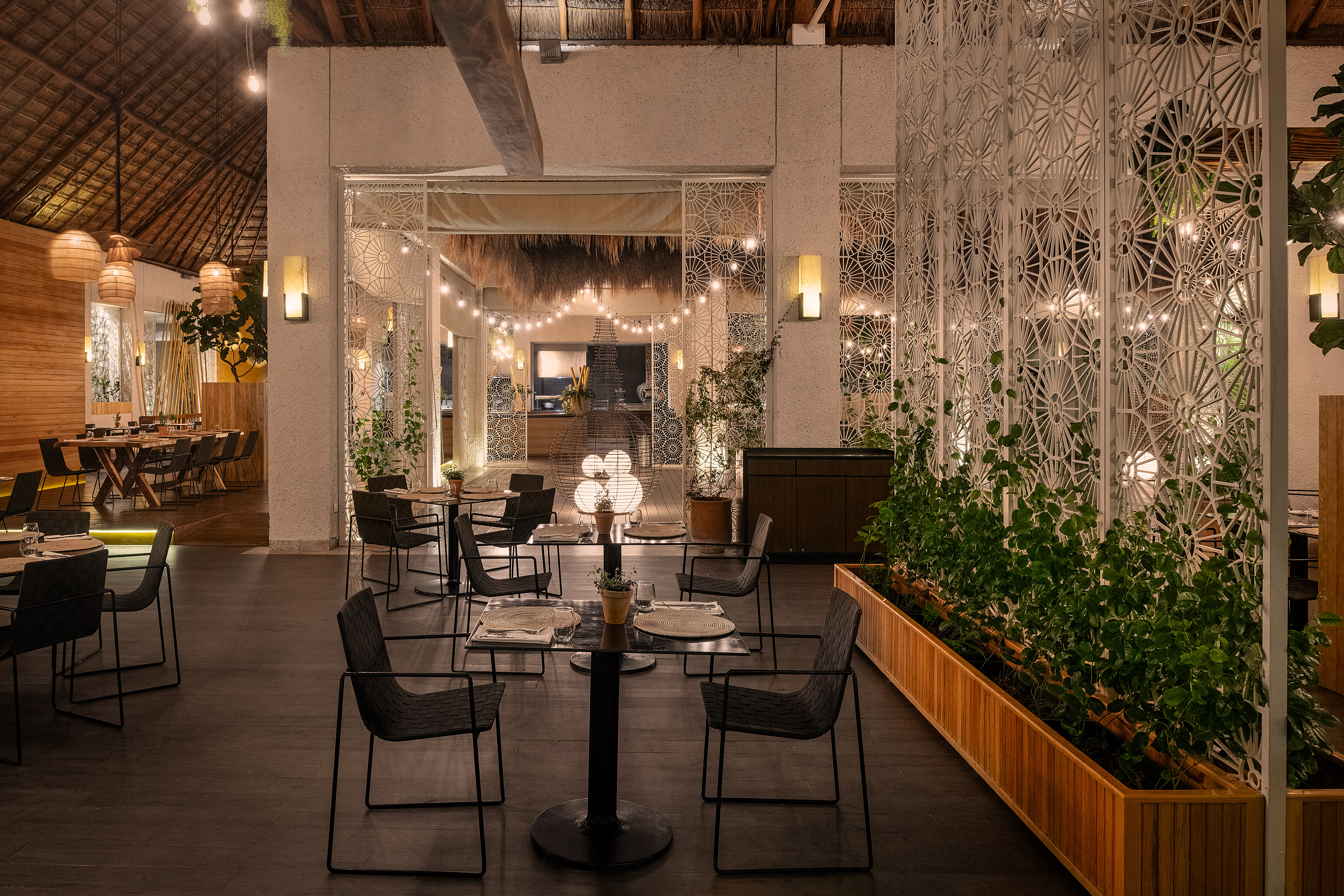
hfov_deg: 73.7
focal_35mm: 24
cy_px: 448
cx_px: 672
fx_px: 896
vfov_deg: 53.1
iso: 500
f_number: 9.5
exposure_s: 1
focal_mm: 24
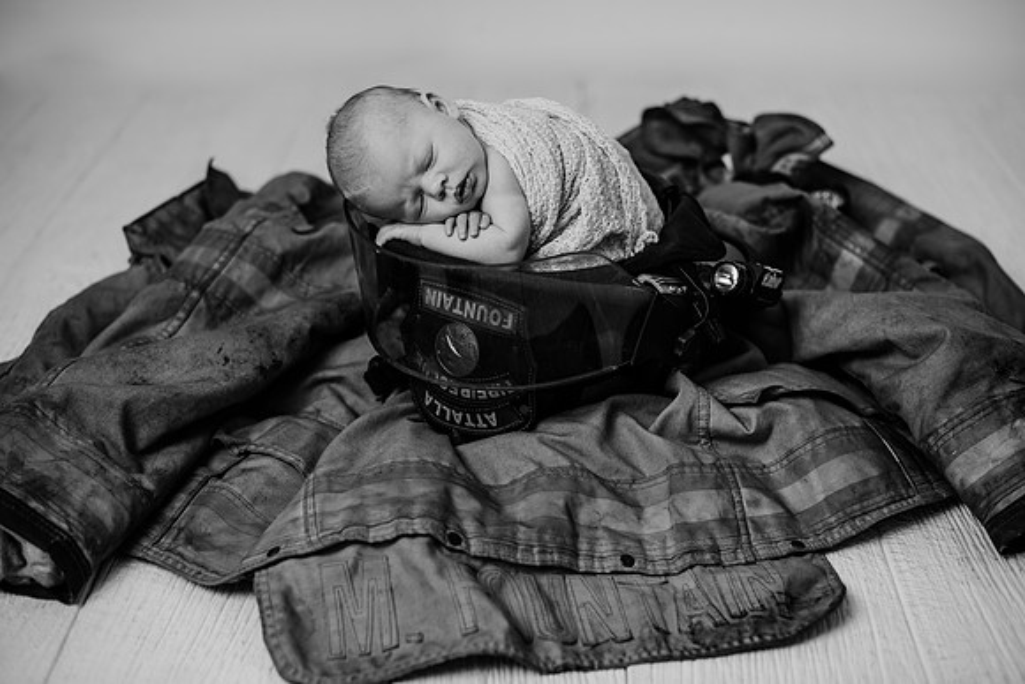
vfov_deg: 25.8
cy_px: 342
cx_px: 527
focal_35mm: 52
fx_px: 1494
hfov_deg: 37.9
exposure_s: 1/160
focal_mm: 50
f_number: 2.2
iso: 100
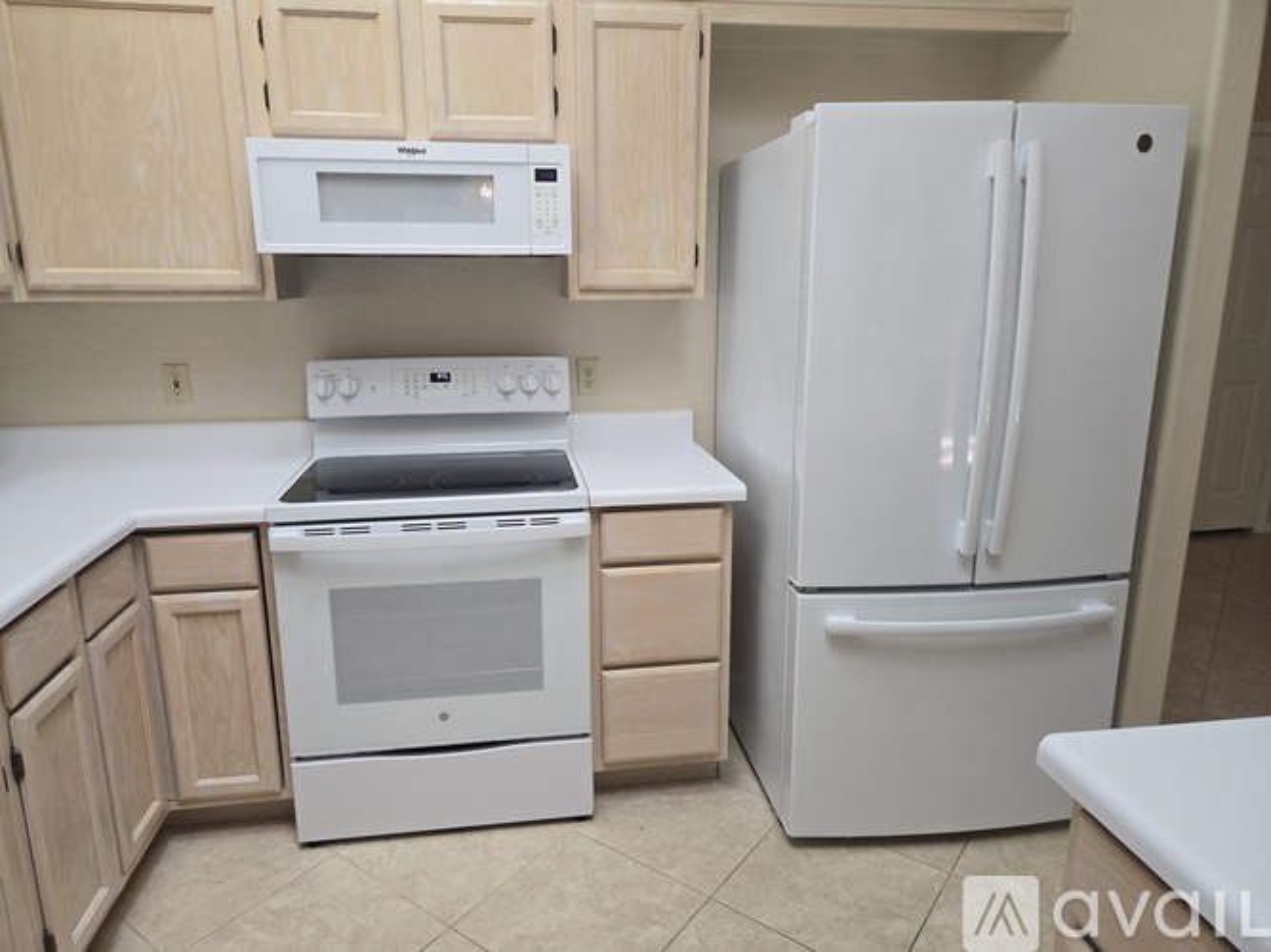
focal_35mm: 23
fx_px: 844
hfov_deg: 73.9
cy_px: 476
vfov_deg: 58.9
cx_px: 636
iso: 80
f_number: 1.8
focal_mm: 5.4
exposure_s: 1/120
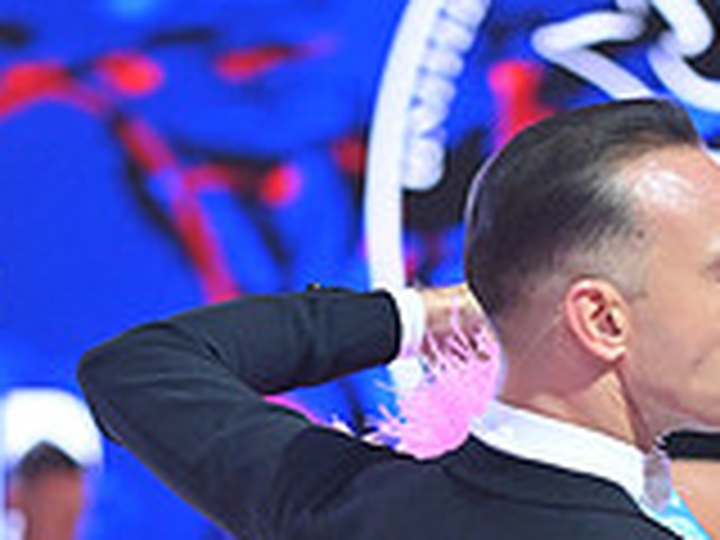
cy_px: 1094
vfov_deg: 3.1
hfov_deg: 4.2
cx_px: 668
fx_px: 9817
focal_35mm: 472
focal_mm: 135
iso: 4000
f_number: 4.5
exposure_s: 1/400
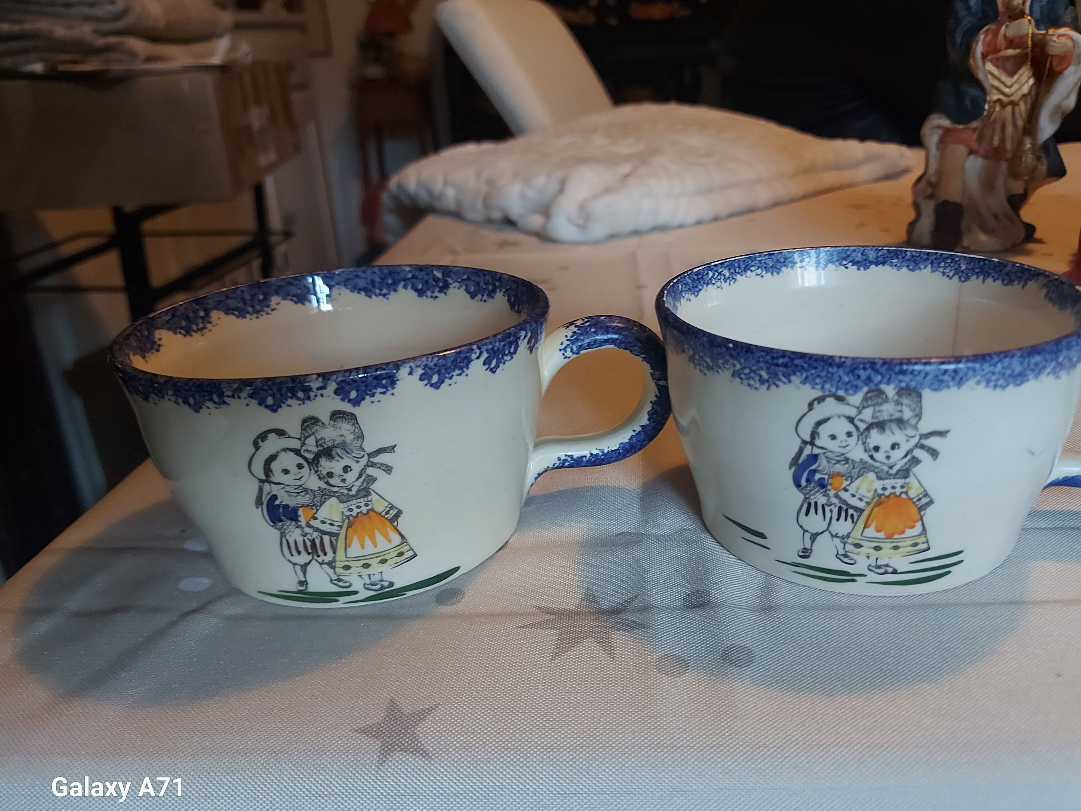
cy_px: 409
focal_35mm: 27
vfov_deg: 51.4
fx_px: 843
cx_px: 602
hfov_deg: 65.1
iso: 250
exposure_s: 1/25
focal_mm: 5.23
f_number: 1.8
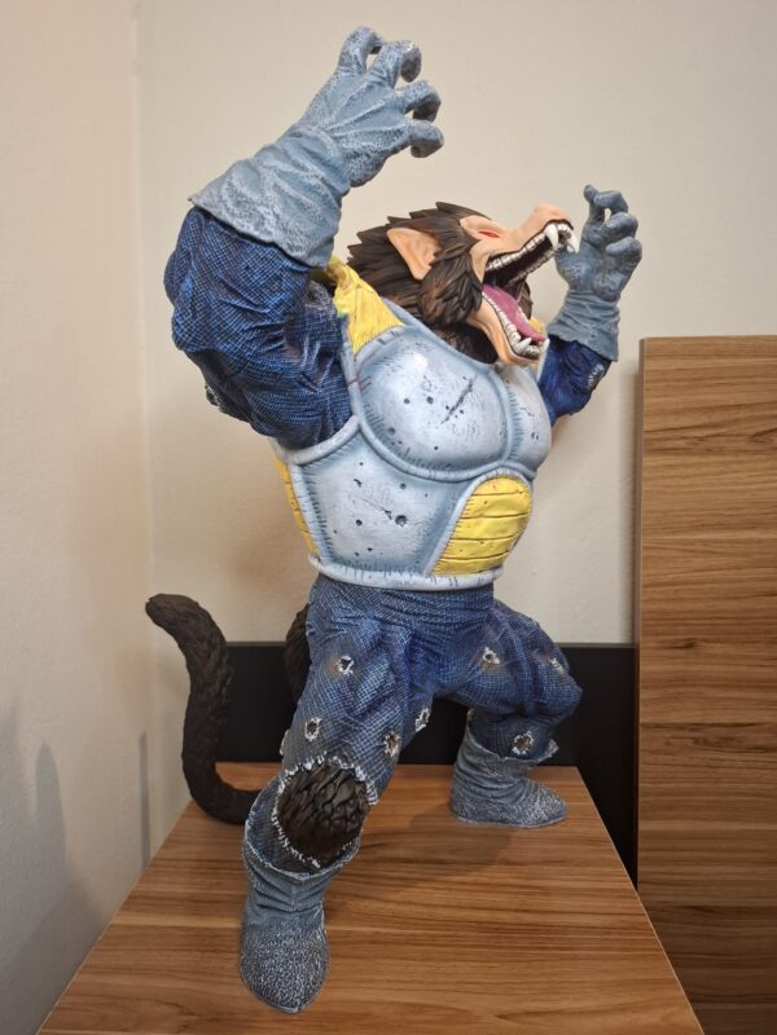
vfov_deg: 73.9
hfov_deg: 58.9
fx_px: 688
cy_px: 518
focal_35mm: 23
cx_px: 388
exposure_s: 1/33
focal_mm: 5.54
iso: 250
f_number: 1.8
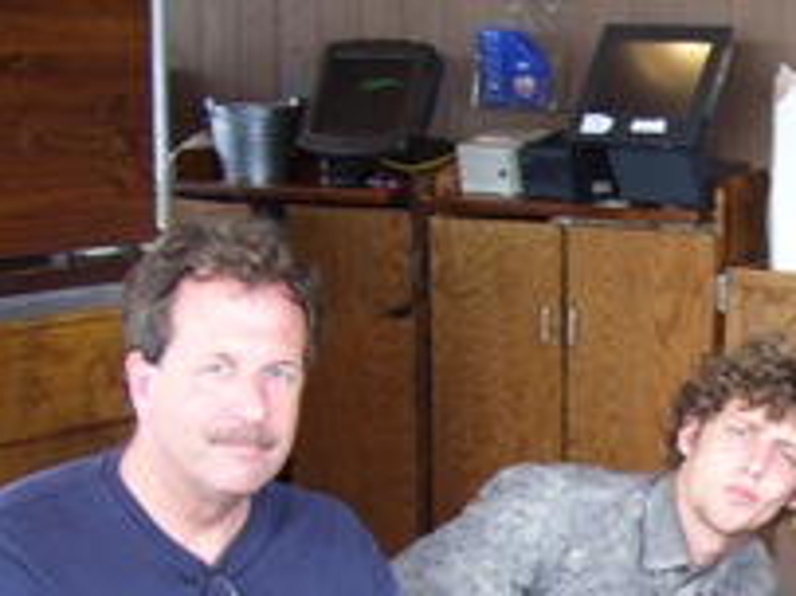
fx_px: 2160
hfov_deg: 19.9
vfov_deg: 15.4
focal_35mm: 94
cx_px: 880
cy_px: 600
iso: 100
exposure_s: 1/30
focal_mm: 6
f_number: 2.7
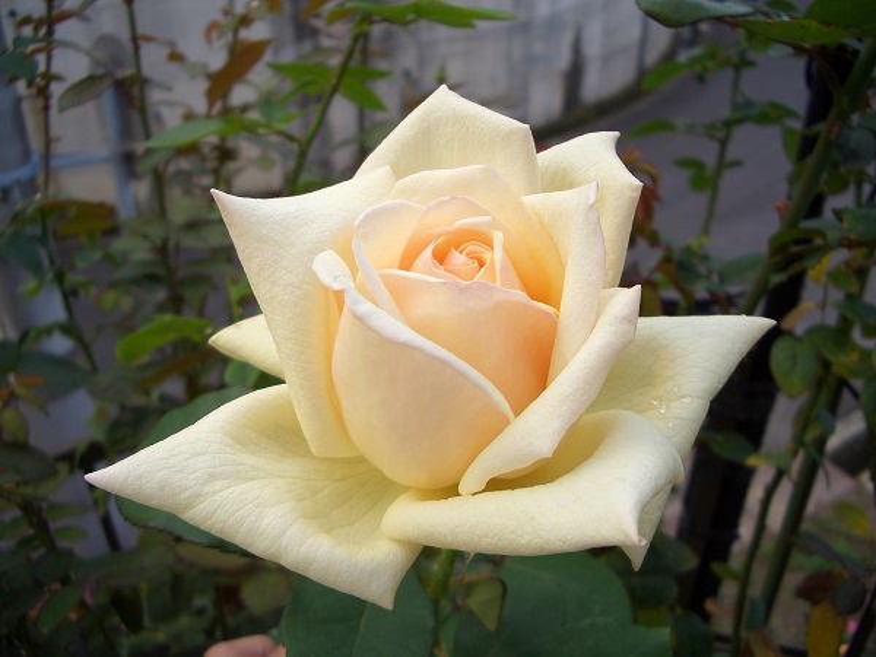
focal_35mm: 35
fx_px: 886
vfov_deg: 40.7
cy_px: 328
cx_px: 438
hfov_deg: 52.6
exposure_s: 1/160
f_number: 2.6
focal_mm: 5.8
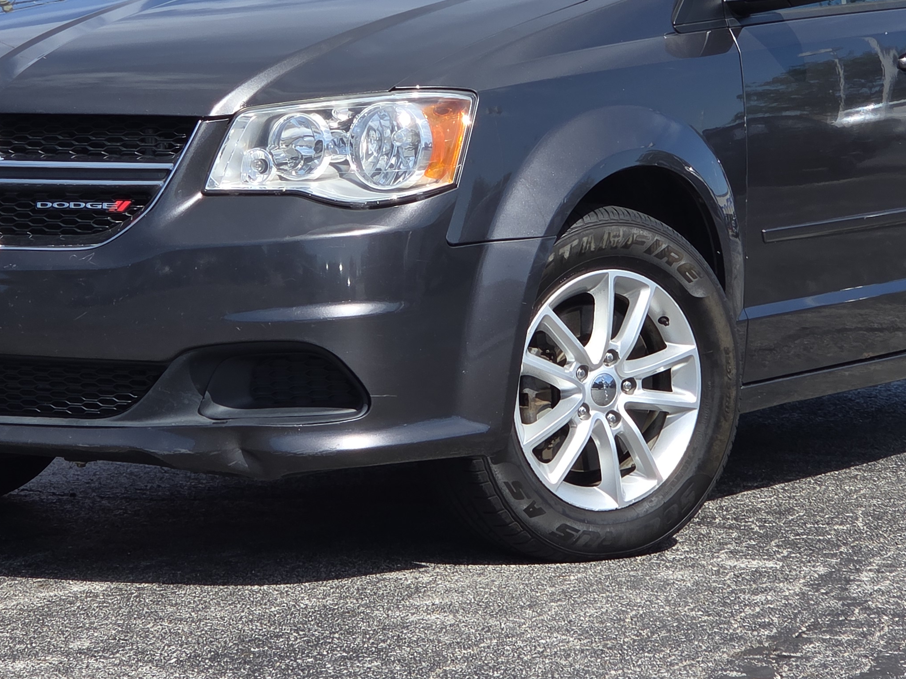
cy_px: 69
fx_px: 3533
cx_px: 476
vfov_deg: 10.9
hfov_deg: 14.6
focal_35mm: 135
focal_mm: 7
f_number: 2.4
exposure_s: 1/1145
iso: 25
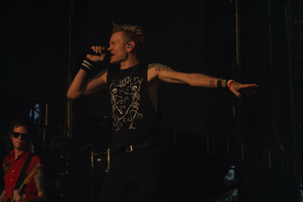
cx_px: 152
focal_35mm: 105
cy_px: 101
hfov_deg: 19.5
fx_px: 884
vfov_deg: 13.0
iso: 100
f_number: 8
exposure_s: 1/500
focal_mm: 105
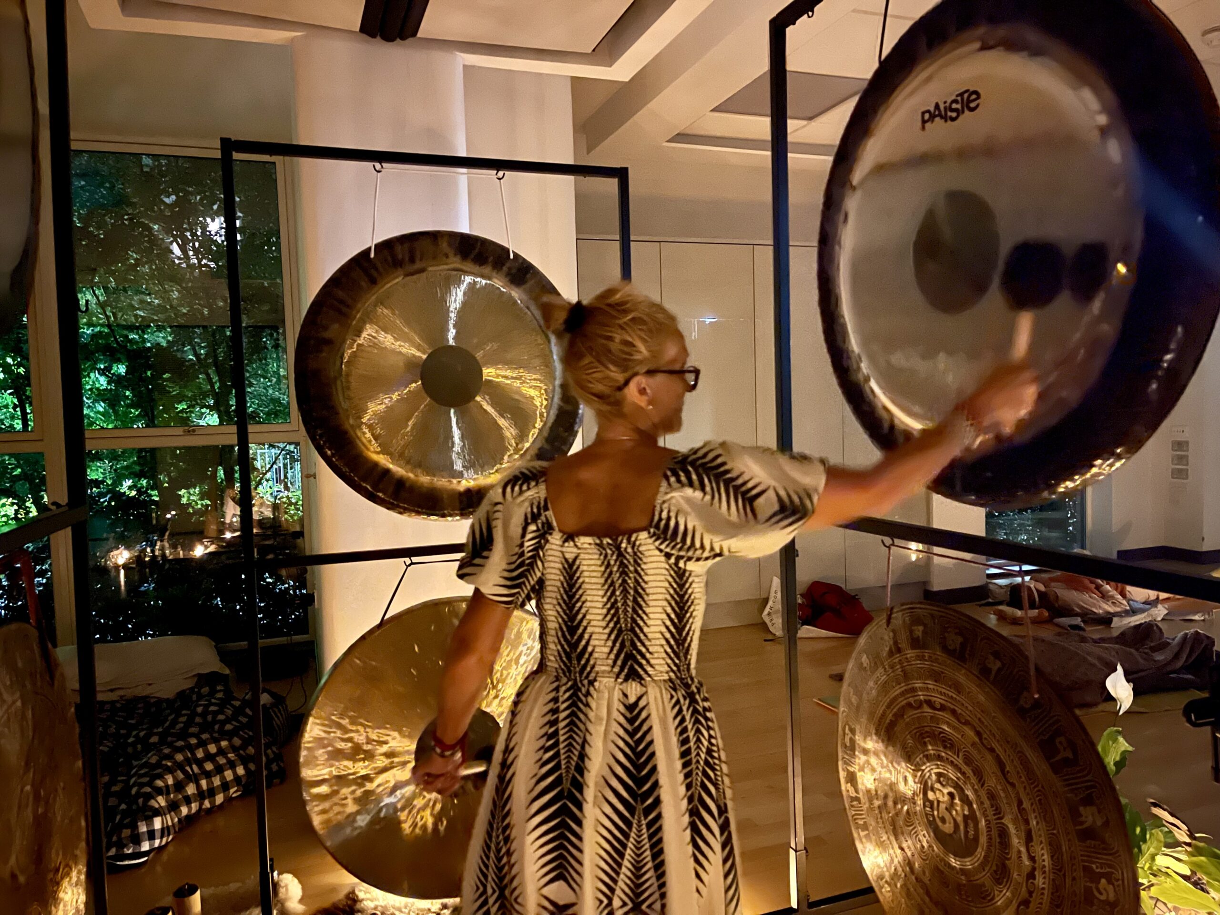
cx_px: 610
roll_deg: +1.7
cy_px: 458
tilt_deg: -3.8
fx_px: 881
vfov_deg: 54.9
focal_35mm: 25
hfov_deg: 69.4
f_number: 1.6
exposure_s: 1/9
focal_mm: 5.1
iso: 4000
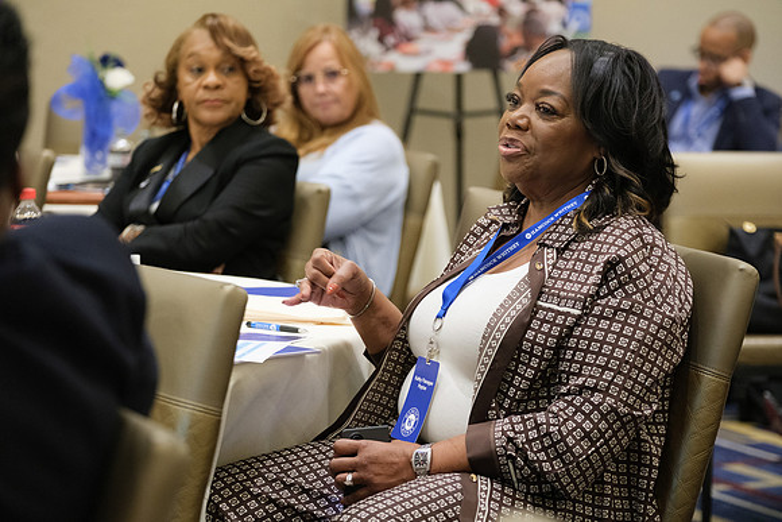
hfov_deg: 17.6
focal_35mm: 116
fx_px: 2520
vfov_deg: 11.8
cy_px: 261
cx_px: 391
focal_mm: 77.3
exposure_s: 1/160
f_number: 2.8
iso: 3200
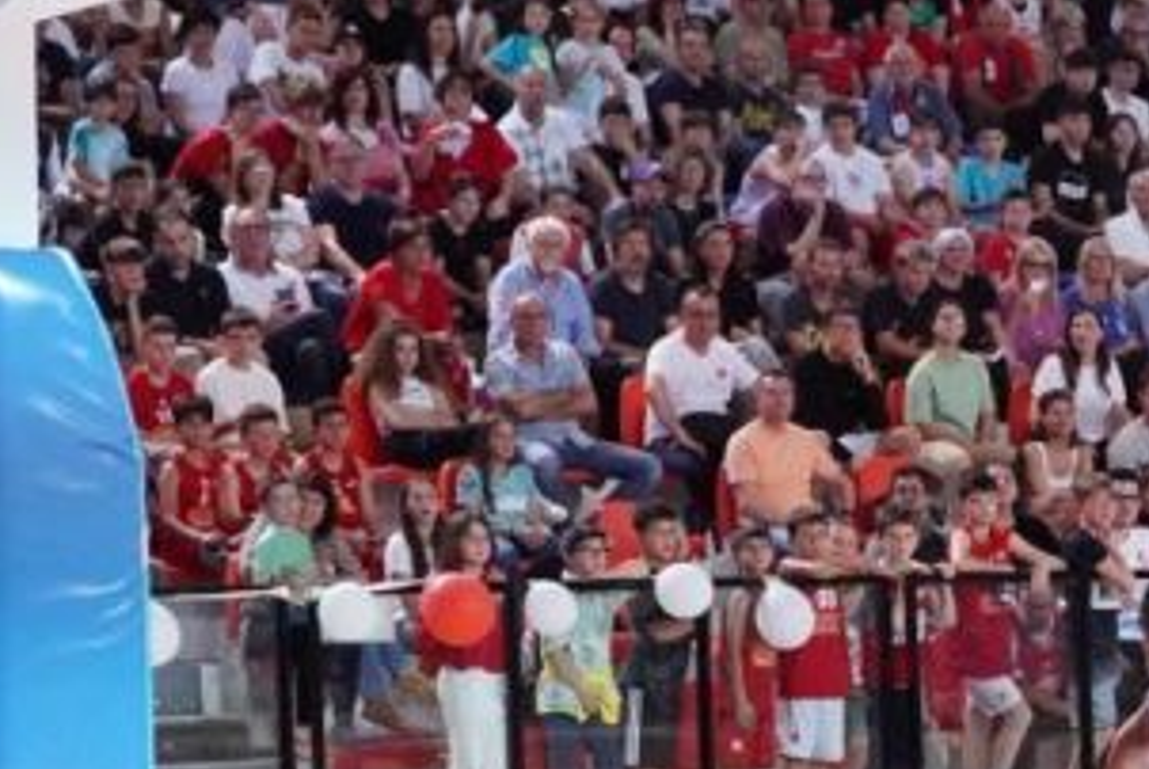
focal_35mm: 159
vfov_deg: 8.6
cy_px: 708
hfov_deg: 12.6
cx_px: 1396
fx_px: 5080
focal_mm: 40
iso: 5000
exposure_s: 1/640
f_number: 5
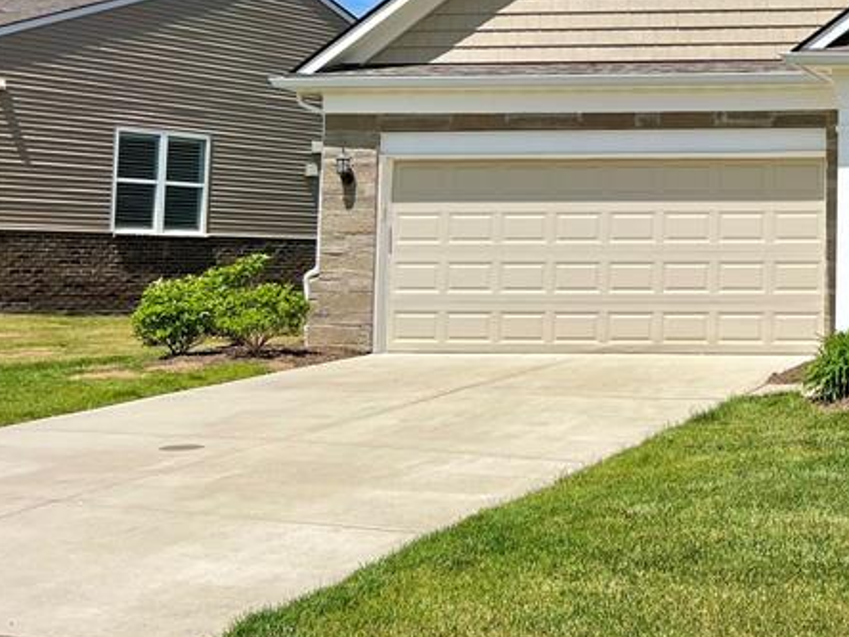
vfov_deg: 24.1
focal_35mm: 60
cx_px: 969
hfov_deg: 28.7
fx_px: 1472
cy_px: 142
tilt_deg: +5.7
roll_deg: +0.4
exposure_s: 1/2994
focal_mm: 5.7
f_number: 1.5
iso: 50
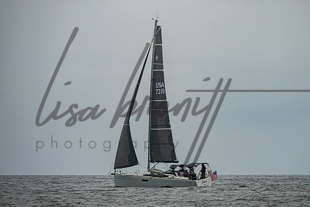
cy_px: 92
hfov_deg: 7.2
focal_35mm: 285
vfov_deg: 4.8
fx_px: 2453
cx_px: 175
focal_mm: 220
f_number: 5.6
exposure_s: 1/4000
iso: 250
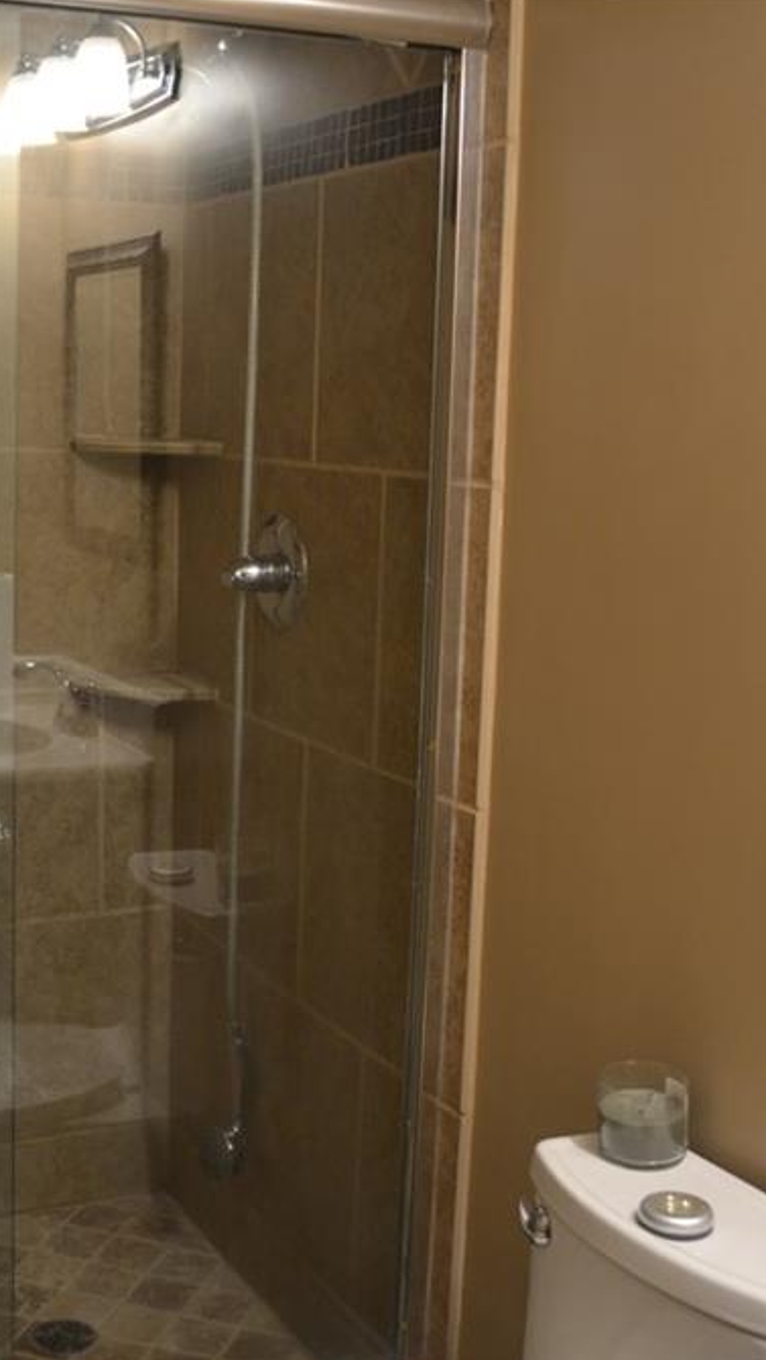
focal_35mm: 48
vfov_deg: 42.9
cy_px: 682
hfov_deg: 24.6
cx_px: 183
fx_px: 1733
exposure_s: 1/15
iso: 560
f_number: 3.8
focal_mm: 20
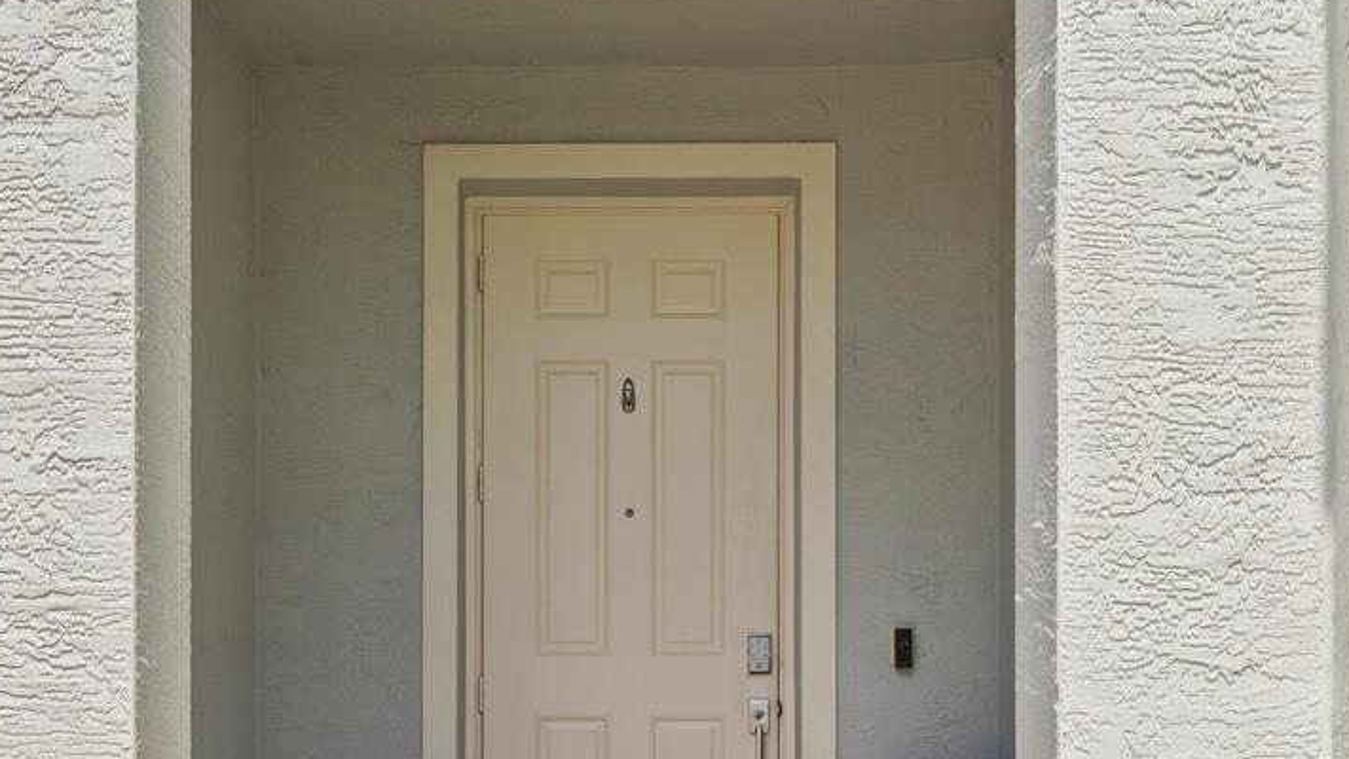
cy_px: 651
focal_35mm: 33
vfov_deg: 34.1
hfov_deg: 59.5
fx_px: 1180
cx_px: 647
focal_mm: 14
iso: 250
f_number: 9
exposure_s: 1/320
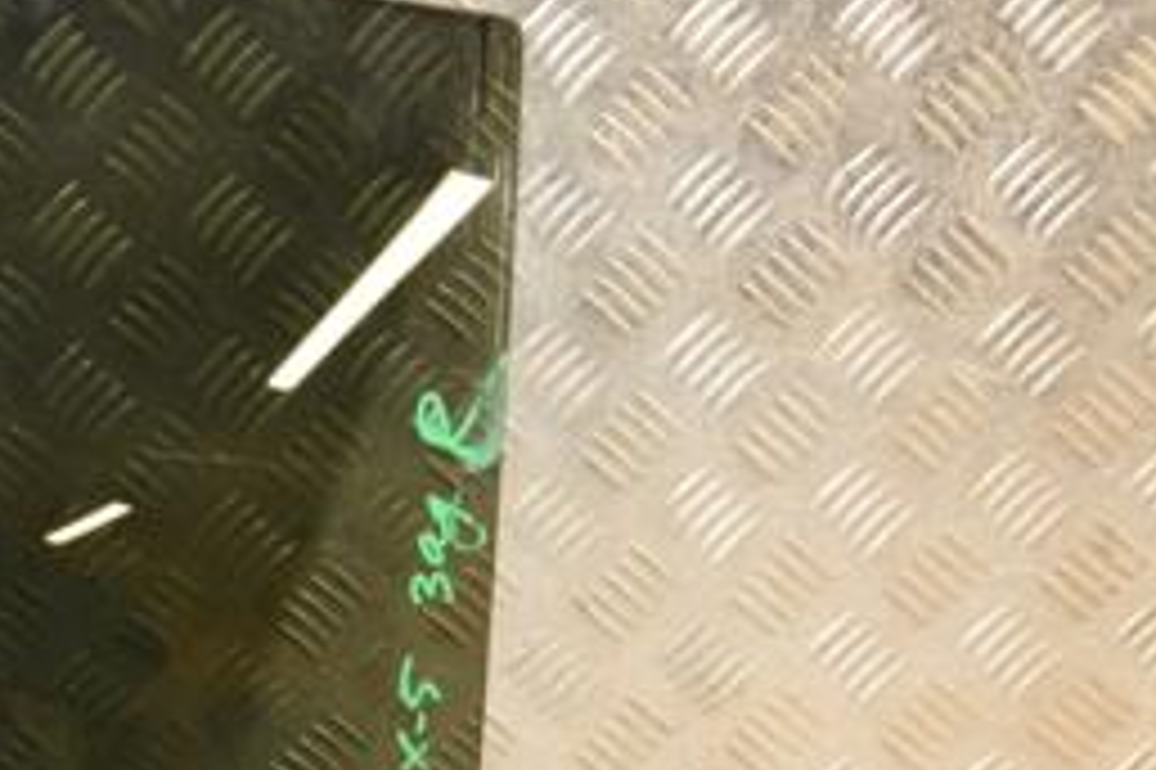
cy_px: 540
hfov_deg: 19.9
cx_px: -108
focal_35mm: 98
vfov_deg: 13.9
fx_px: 3145
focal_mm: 28
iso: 800
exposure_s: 1/80
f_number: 5
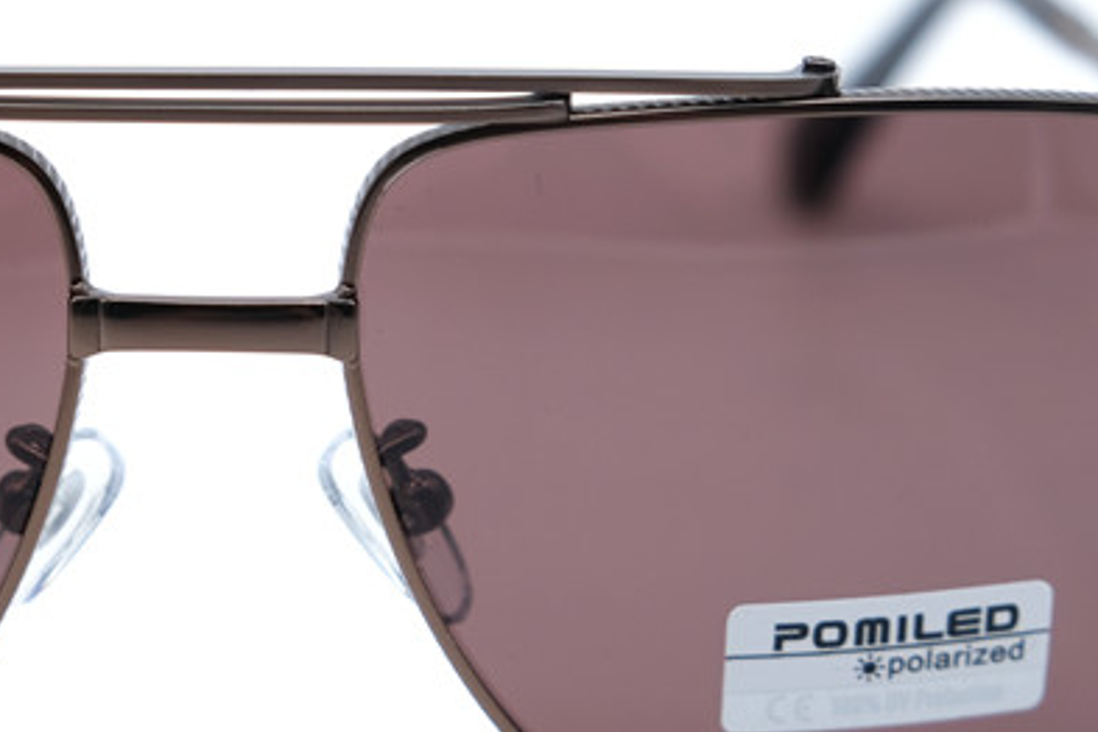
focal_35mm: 150
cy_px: 411
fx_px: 4575
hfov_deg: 13.6
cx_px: 221
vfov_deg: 9.1
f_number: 4.5
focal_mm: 39
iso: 160
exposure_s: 1/240
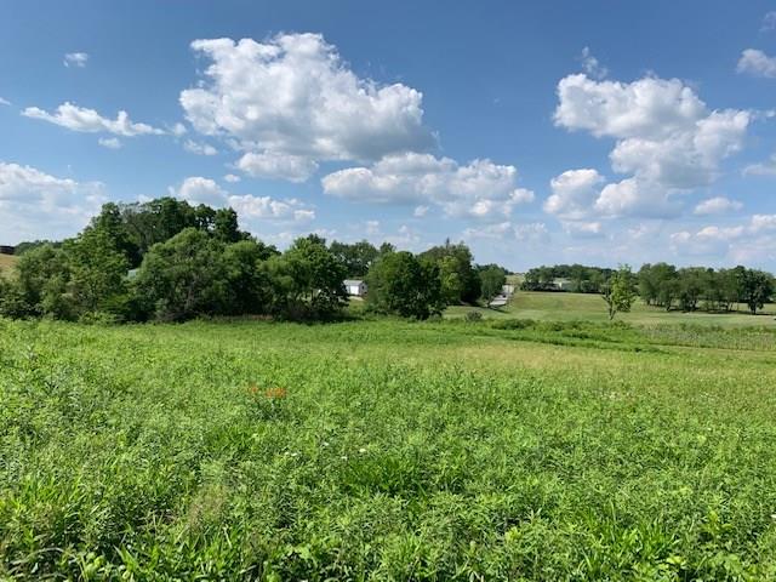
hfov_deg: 67.3
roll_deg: -3.1
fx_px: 583
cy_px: 291
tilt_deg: -1.4
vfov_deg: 53.1
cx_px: 388
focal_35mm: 26
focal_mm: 4.25
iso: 25
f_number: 1.8
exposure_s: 1/2755
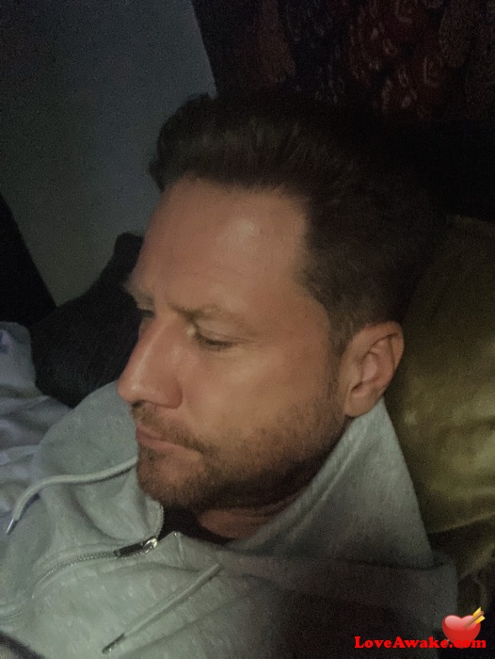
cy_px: 330
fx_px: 609
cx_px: 248
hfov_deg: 44.2
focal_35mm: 32
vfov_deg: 56.8
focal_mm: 2.87
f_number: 2.2
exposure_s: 1/15
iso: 2000
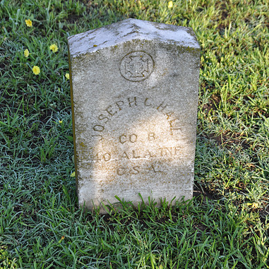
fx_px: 853
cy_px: 135
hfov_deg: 17.9
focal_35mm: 97
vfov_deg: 17.9
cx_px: 146
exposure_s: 1/160
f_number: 6.3
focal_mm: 50
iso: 200
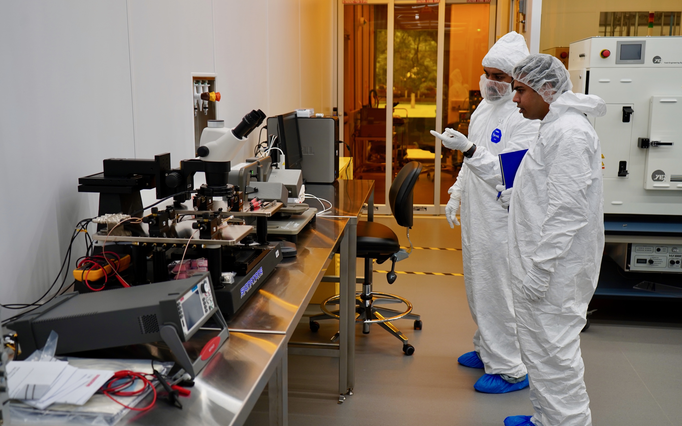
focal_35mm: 36
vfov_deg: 35.3
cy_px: 206
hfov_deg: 54.0
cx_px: 340
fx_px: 669
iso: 400
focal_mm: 35
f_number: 4
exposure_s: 1/160
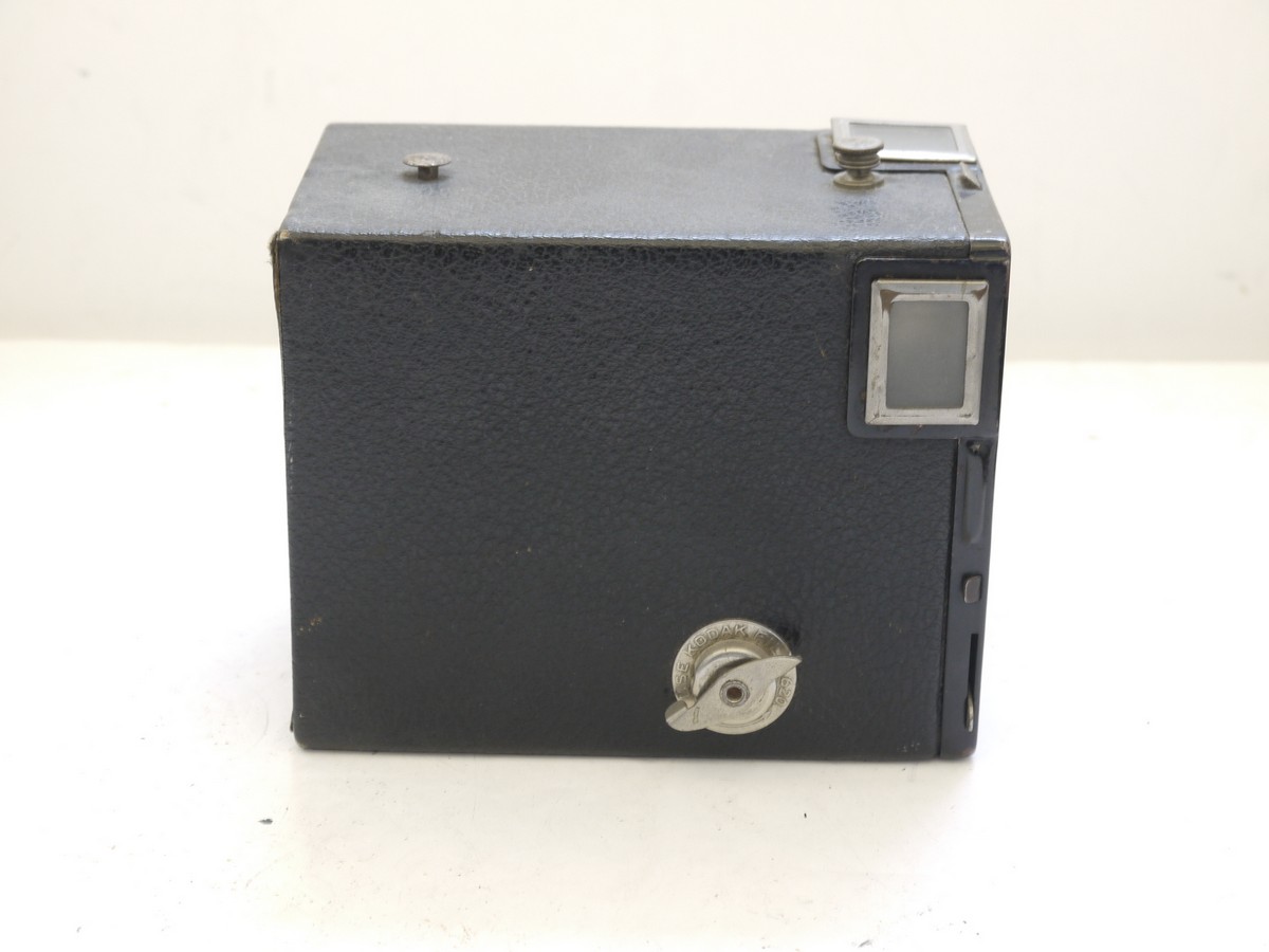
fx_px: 2713
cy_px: 476
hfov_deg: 26.3
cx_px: 634
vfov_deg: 19.9
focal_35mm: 74
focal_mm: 37
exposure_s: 1/5
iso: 400
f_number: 10
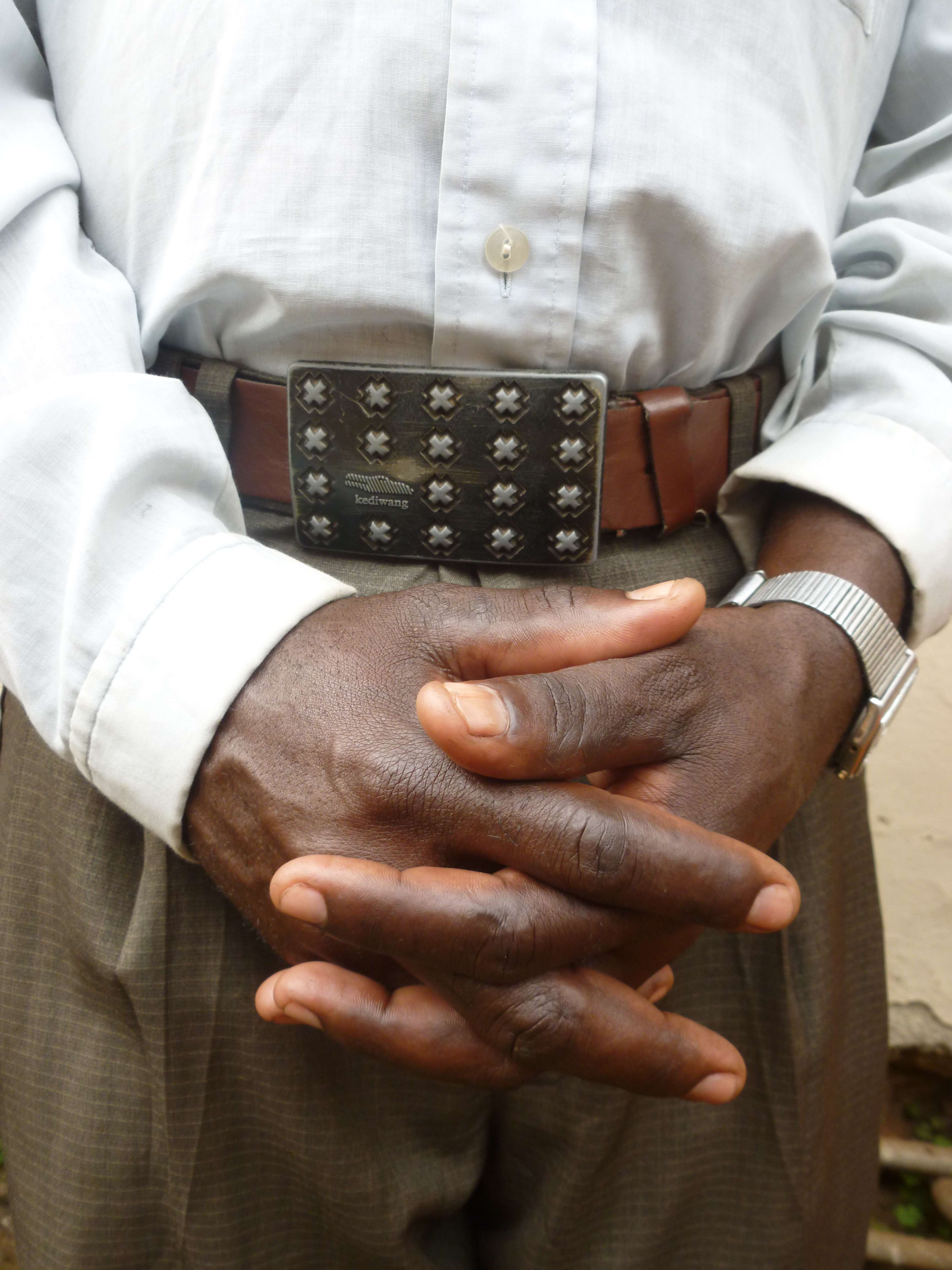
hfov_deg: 46.8
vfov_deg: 60.0
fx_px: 1100
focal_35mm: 30
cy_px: 635
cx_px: 476
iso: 160
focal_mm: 5.4
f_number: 3.4
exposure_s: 1/60
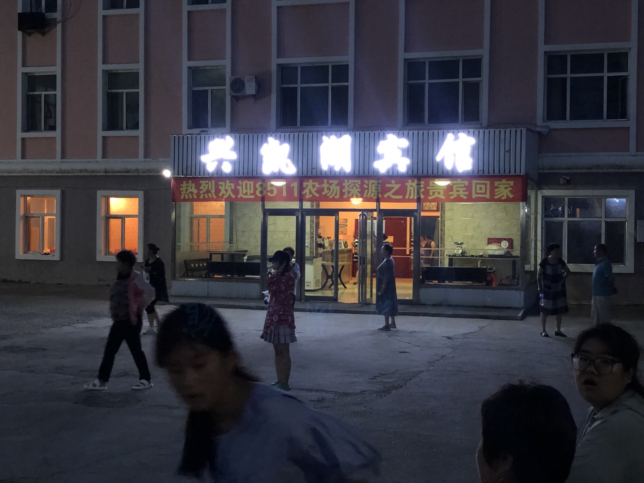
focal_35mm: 52
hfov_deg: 36.8
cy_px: 242
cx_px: 322
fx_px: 967
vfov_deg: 28.0
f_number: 2.4
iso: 160
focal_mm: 6
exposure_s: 1/11
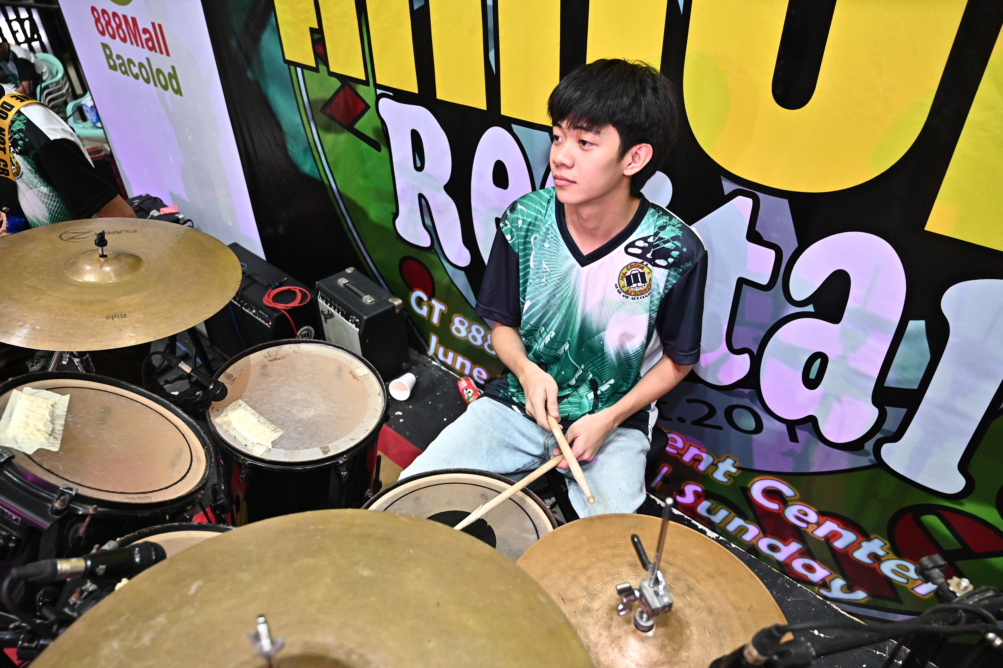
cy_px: 334
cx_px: 502
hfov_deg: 73.8
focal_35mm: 24
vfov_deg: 53.1
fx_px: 668
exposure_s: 1/200
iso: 2000
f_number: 4
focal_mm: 24
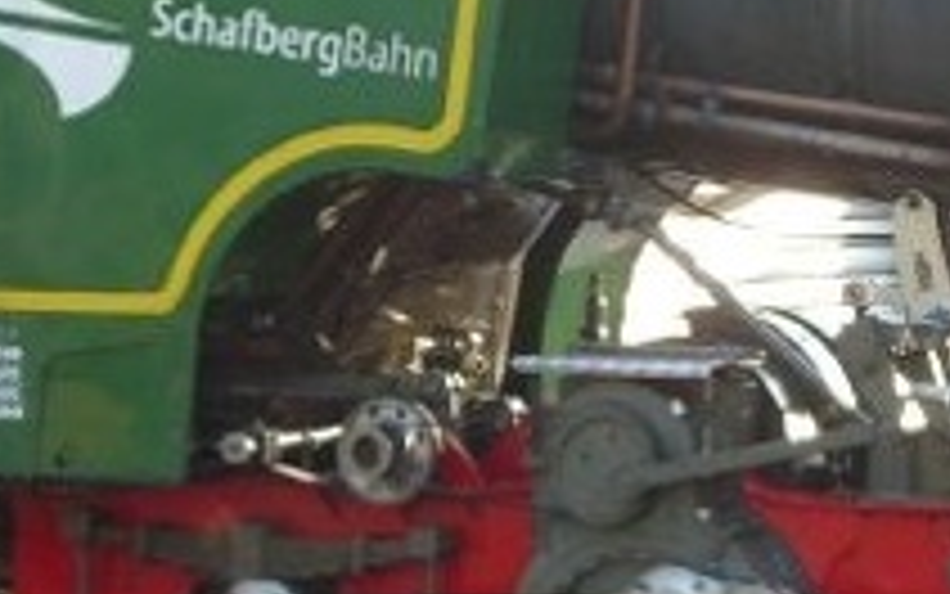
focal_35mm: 331
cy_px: 256
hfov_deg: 6.3
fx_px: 8572
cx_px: 459
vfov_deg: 4.0
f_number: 3.3
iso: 50
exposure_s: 1/74
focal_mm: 13.8
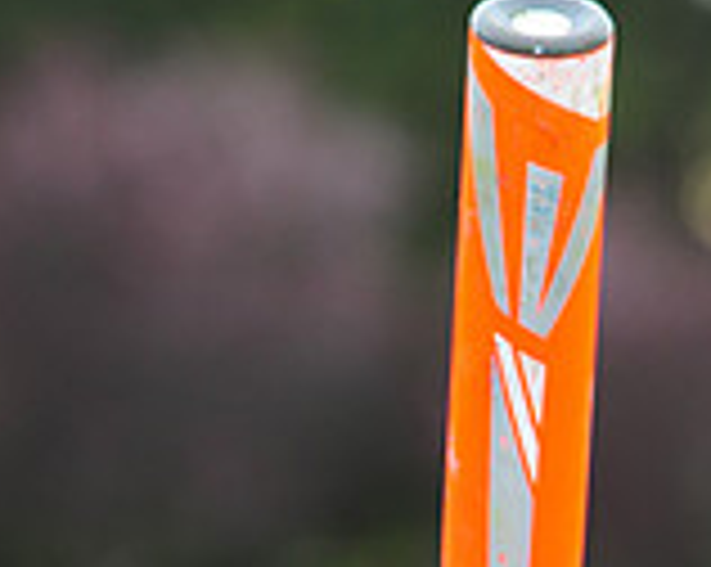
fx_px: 11223
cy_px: 1094
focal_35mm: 534
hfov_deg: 3.6
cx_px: 544
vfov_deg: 2.9
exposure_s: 1/320
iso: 400
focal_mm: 155
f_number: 5
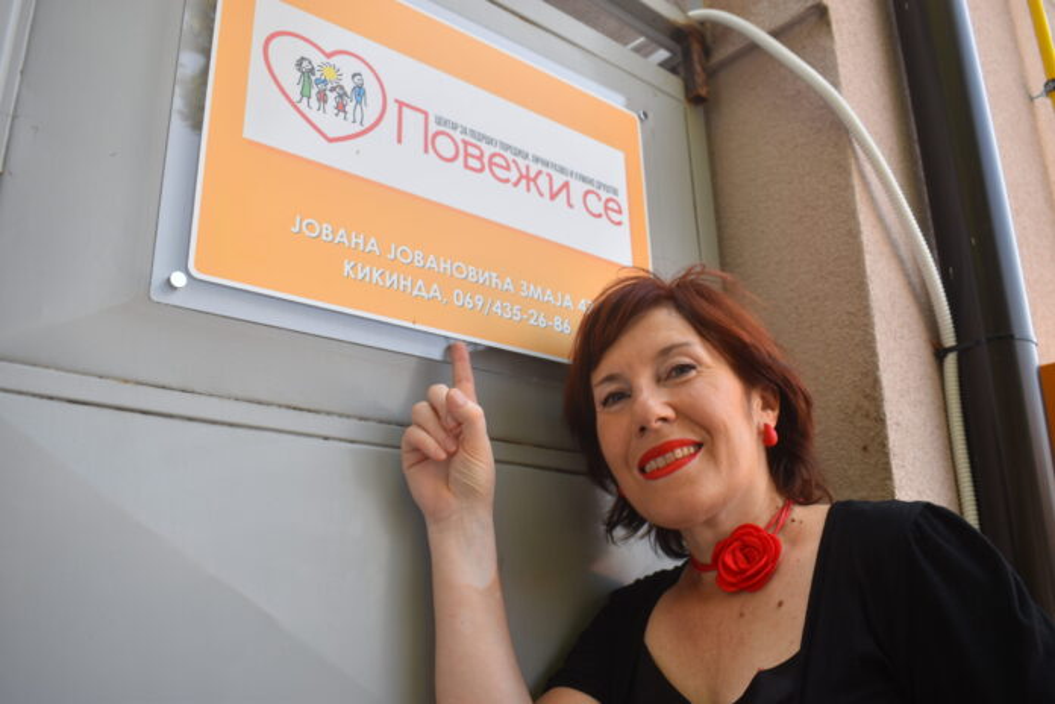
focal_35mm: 30
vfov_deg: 43.6
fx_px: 879
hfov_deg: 61.9
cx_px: 528
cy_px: 352
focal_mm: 20
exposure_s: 1/100
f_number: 5
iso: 100
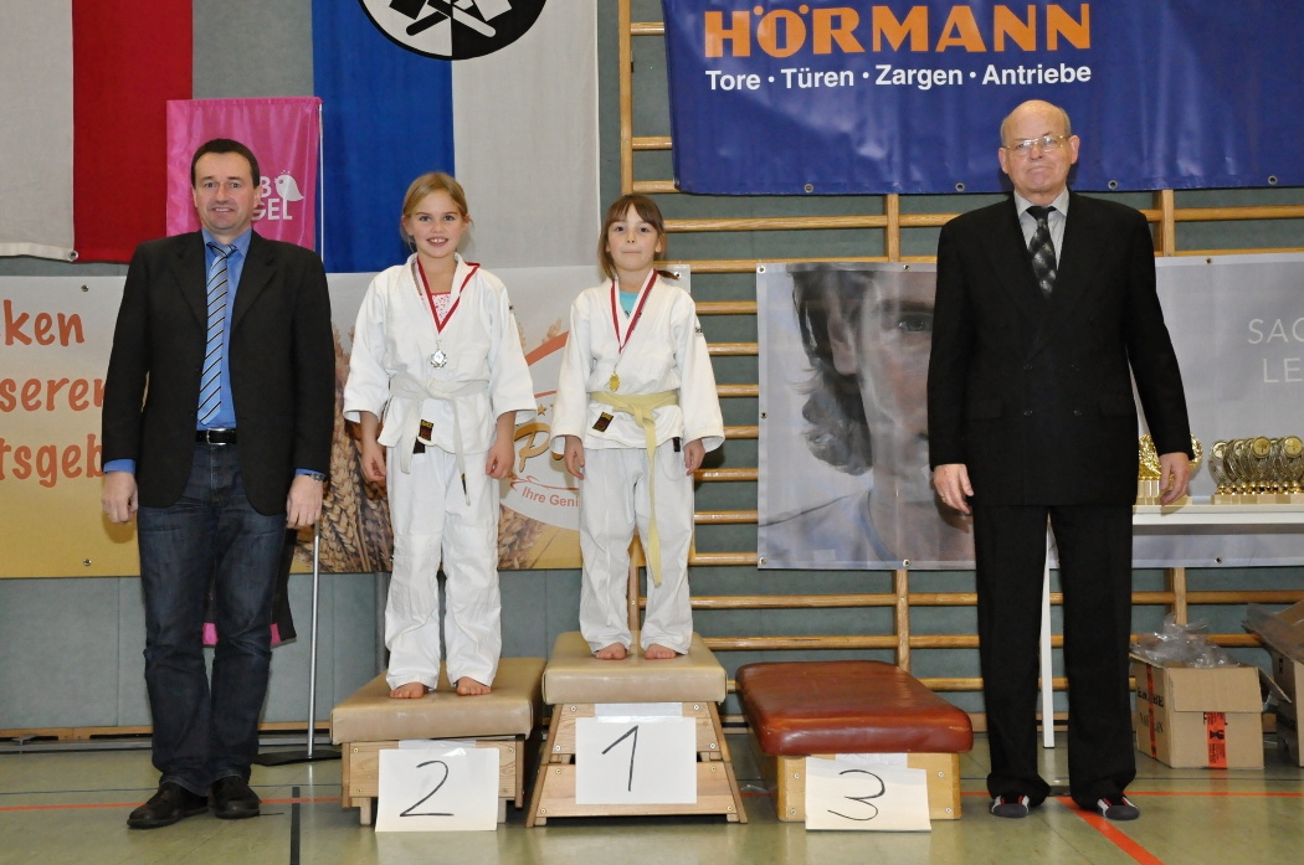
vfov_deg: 28.0
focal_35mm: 48
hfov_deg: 41.2
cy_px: 432
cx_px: 652
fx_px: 1736
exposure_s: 1/125
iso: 2000
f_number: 7.1
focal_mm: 32
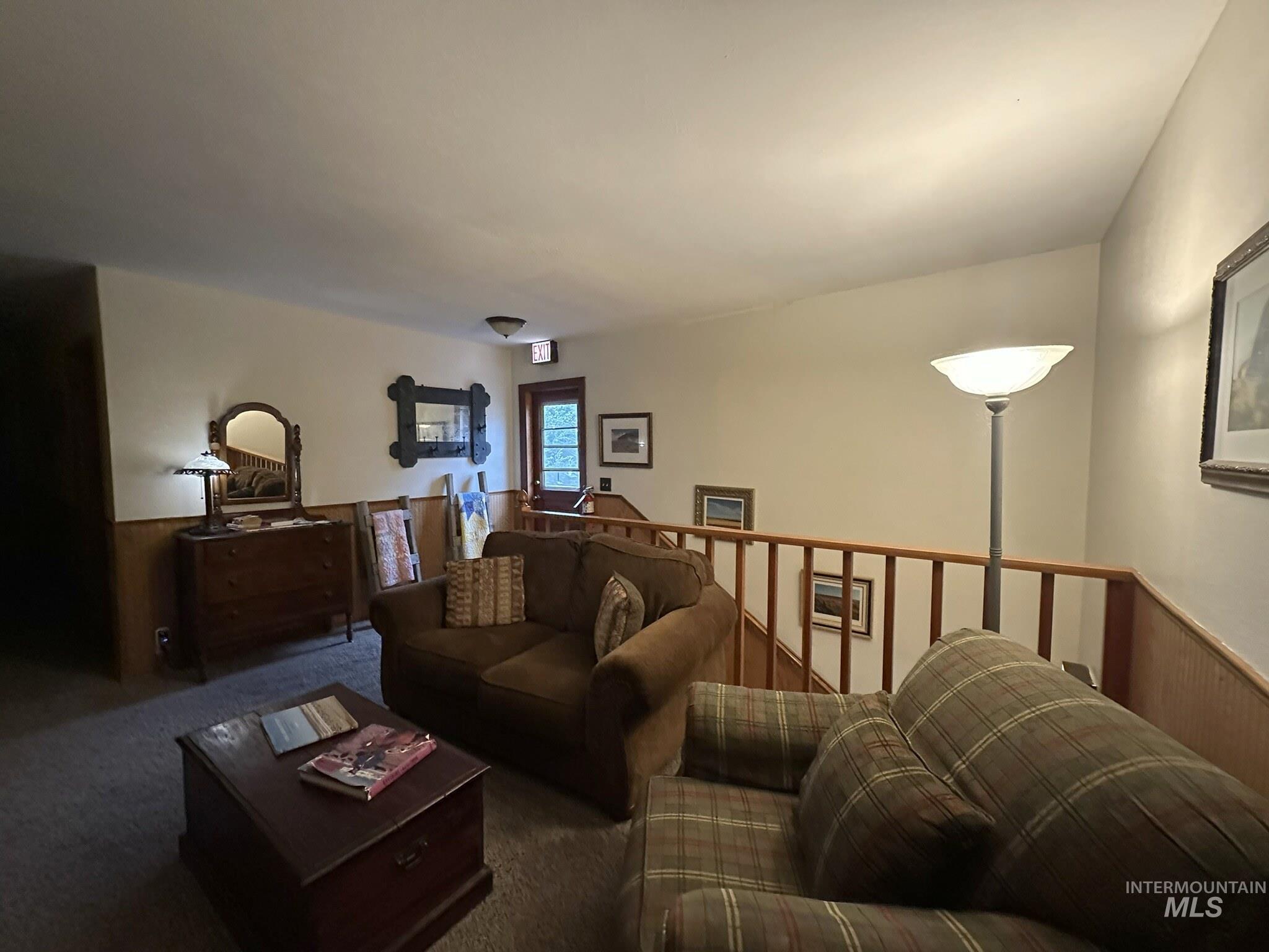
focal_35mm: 14
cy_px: 476
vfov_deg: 85.7
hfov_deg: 102.1
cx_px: 634
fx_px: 513
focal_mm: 2.22
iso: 1000
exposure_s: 1/40
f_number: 2.2
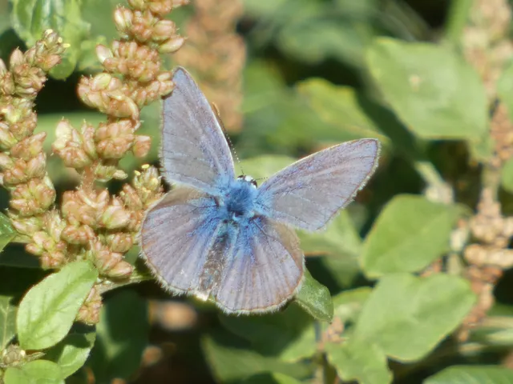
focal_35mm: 1200
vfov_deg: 1.2
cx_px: 256
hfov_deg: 1.7
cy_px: 192
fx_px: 17784
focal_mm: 215
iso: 80
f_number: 5.9
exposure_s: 1/250
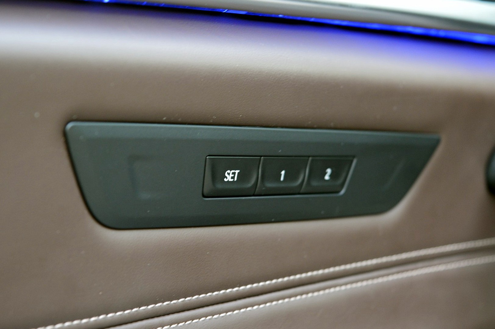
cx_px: 248
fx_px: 1133
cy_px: 164
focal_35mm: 82
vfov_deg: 16.5
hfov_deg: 24.6
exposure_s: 1/30
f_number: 5.6
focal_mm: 55
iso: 800
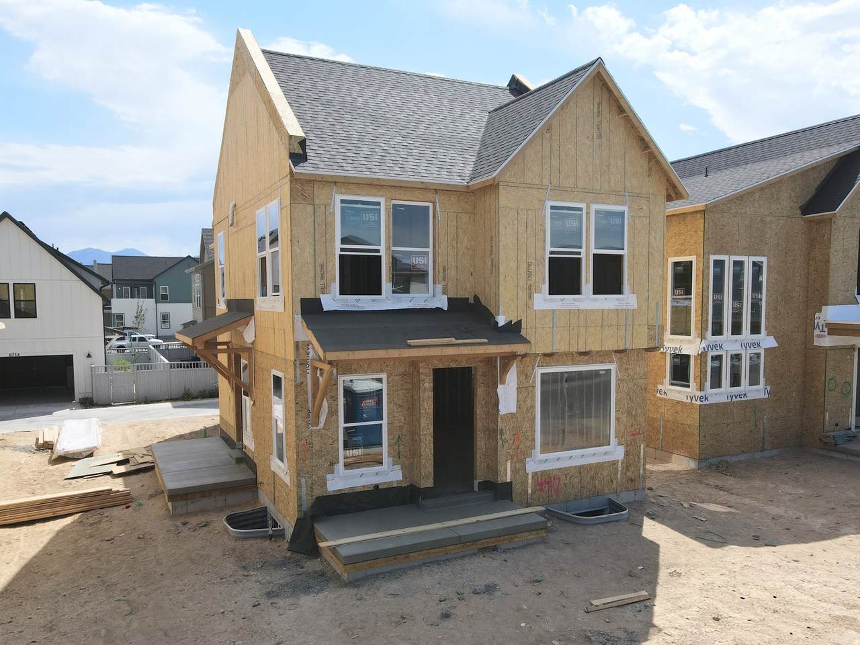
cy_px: 322
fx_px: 596
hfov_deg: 71.6
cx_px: 430
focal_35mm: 24
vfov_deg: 56.8
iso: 100
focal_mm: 4.5
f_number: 2.8
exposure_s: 1/1000
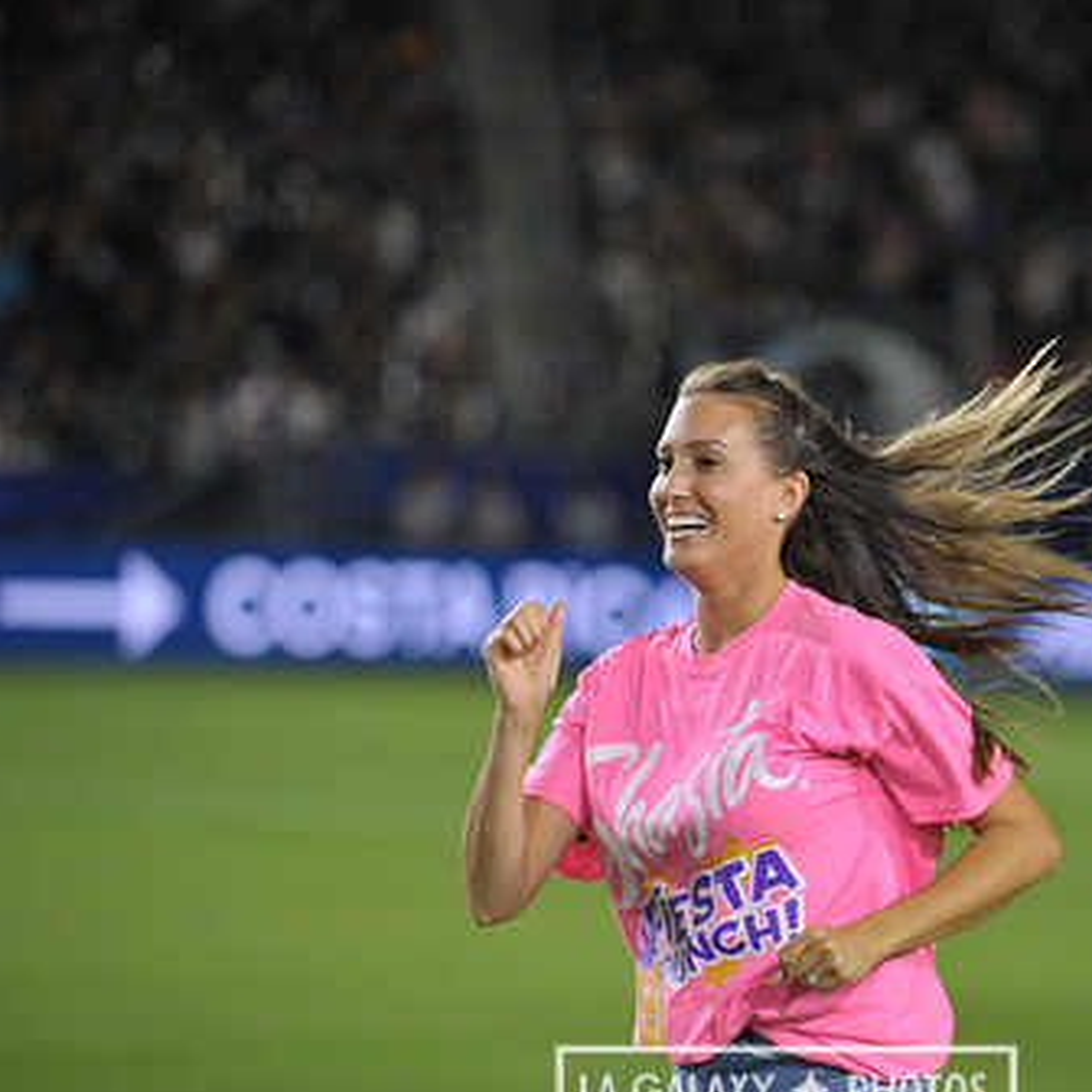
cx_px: 786
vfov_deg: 8.5
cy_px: 600
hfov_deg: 8.5
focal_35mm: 206
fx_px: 7352
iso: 1250
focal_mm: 140
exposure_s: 1/1000
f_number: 2.8
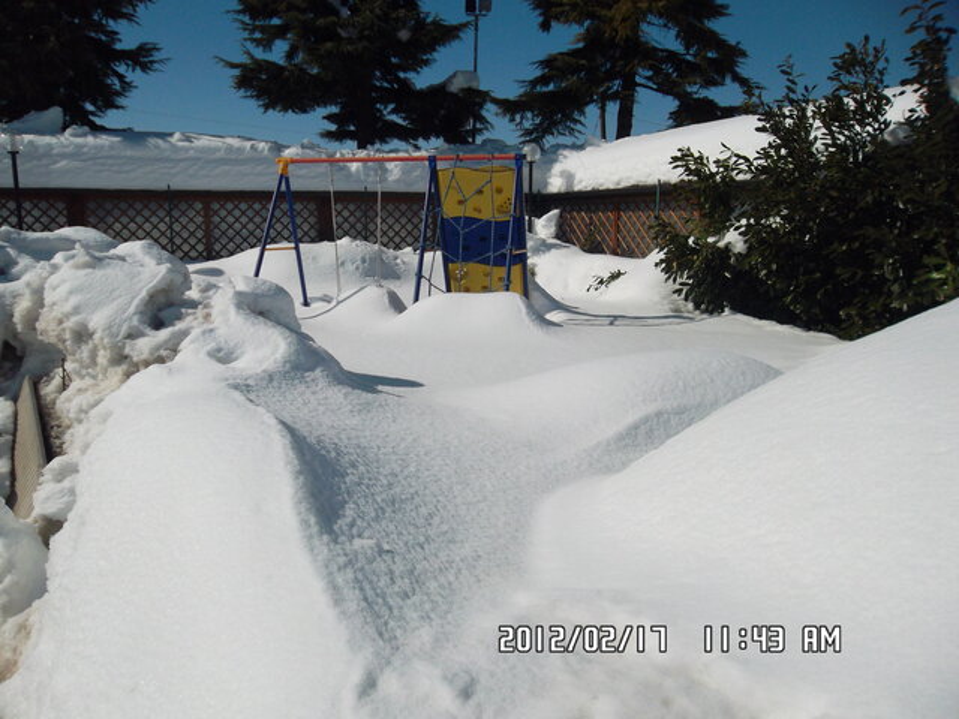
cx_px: 480
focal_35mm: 27
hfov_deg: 65.3
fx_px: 748
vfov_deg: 51.4
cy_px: 360
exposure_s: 1/640
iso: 80
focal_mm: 4.9
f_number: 8.9
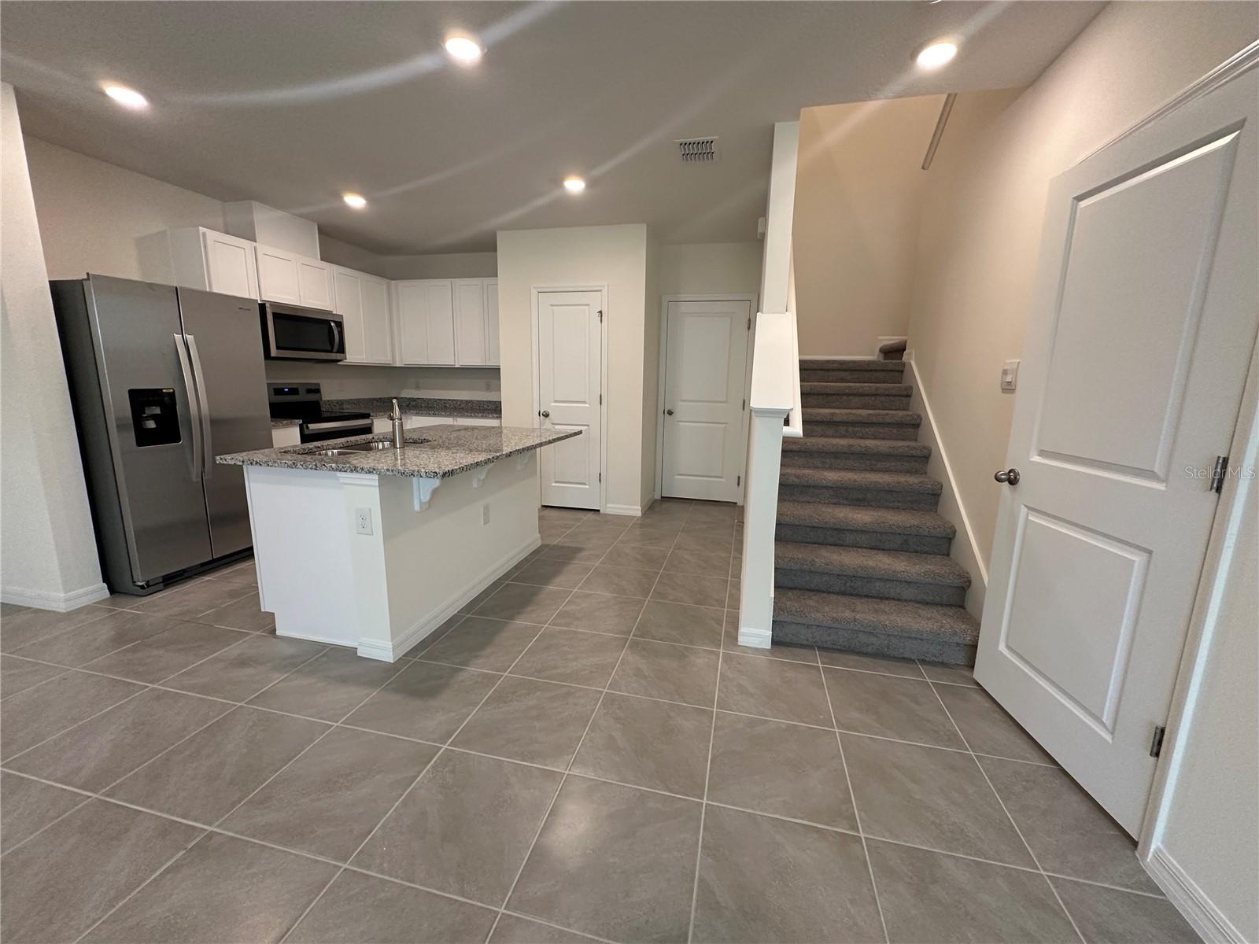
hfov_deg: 102.1
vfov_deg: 85.7
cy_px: 472
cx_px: 630
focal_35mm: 14
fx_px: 509
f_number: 2.2
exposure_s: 1/120
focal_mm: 2.22
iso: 250
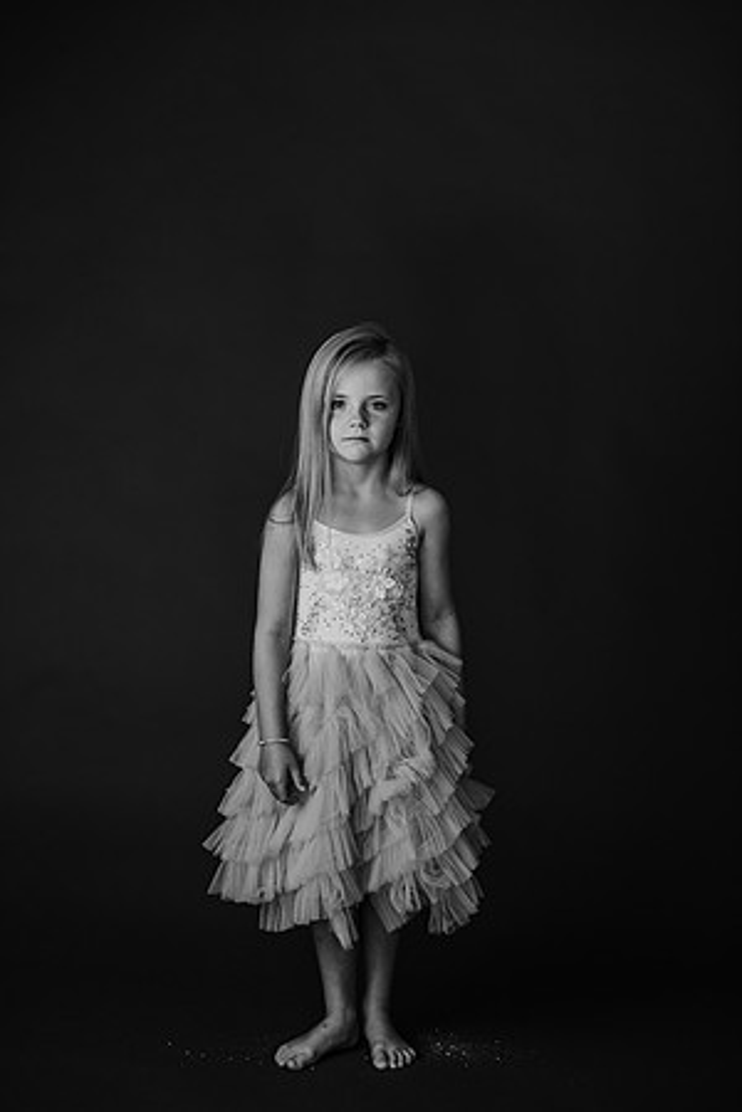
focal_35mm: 85
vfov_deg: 23.9
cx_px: 371
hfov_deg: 16.1
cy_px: 556
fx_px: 2628
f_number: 2.8
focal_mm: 85
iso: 100
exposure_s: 1/160
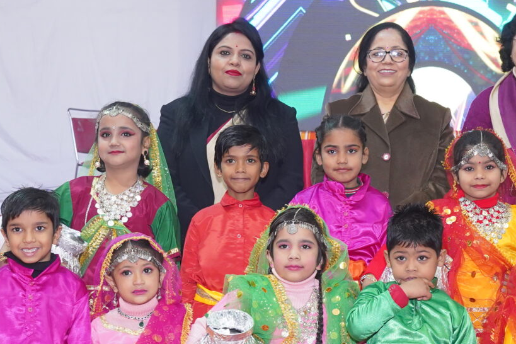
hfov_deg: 20.3
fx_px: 1433
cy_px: 212
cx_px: 364
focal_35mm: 100
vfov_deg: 13.7
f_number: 4.5
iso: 2000
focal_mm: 32
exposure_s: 1/200
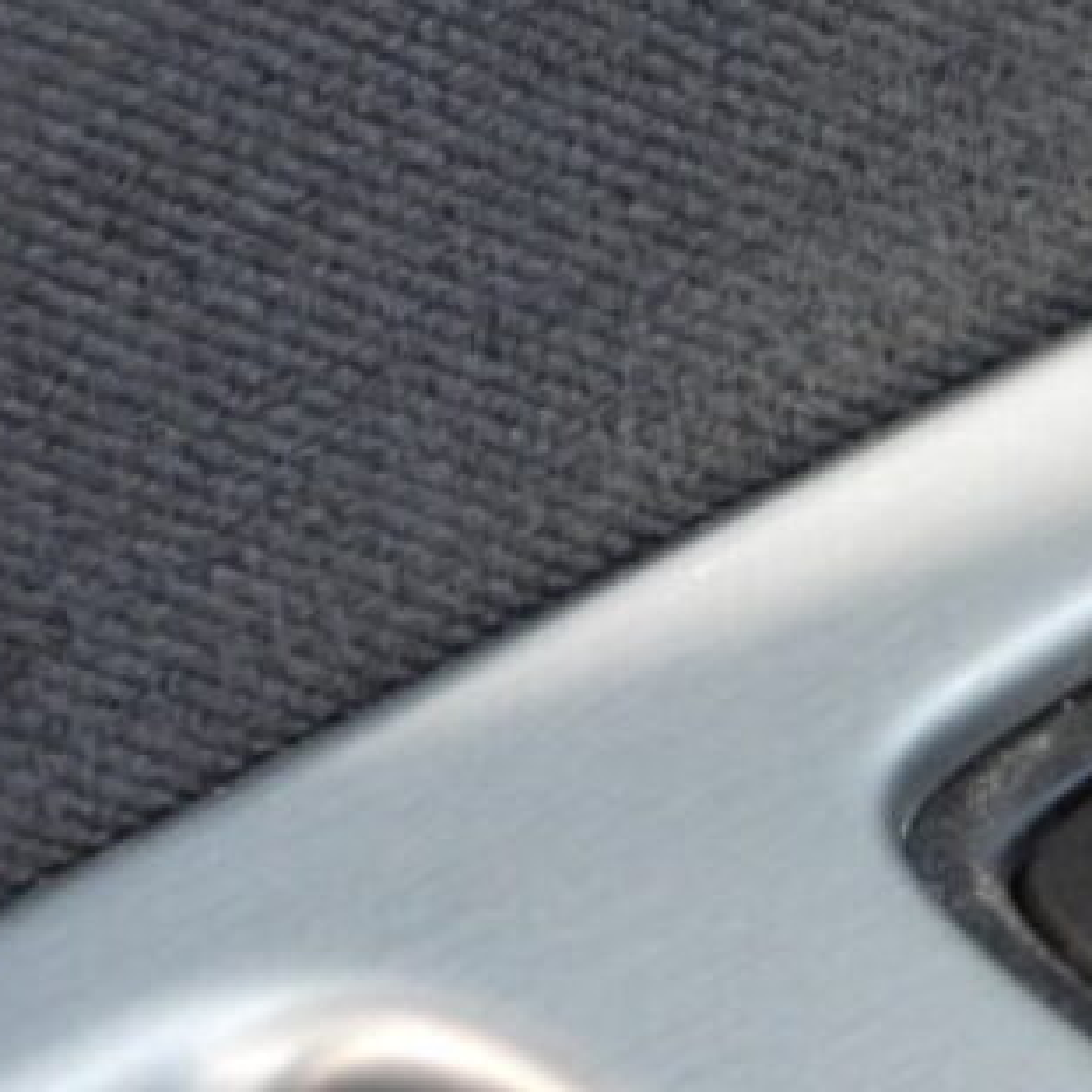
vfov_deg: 3.7
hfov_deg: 3.6
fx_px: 17060
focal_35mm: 478
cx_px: 2430
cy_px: 197
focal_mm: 18.9
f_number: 4
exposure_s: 1/60
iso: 160
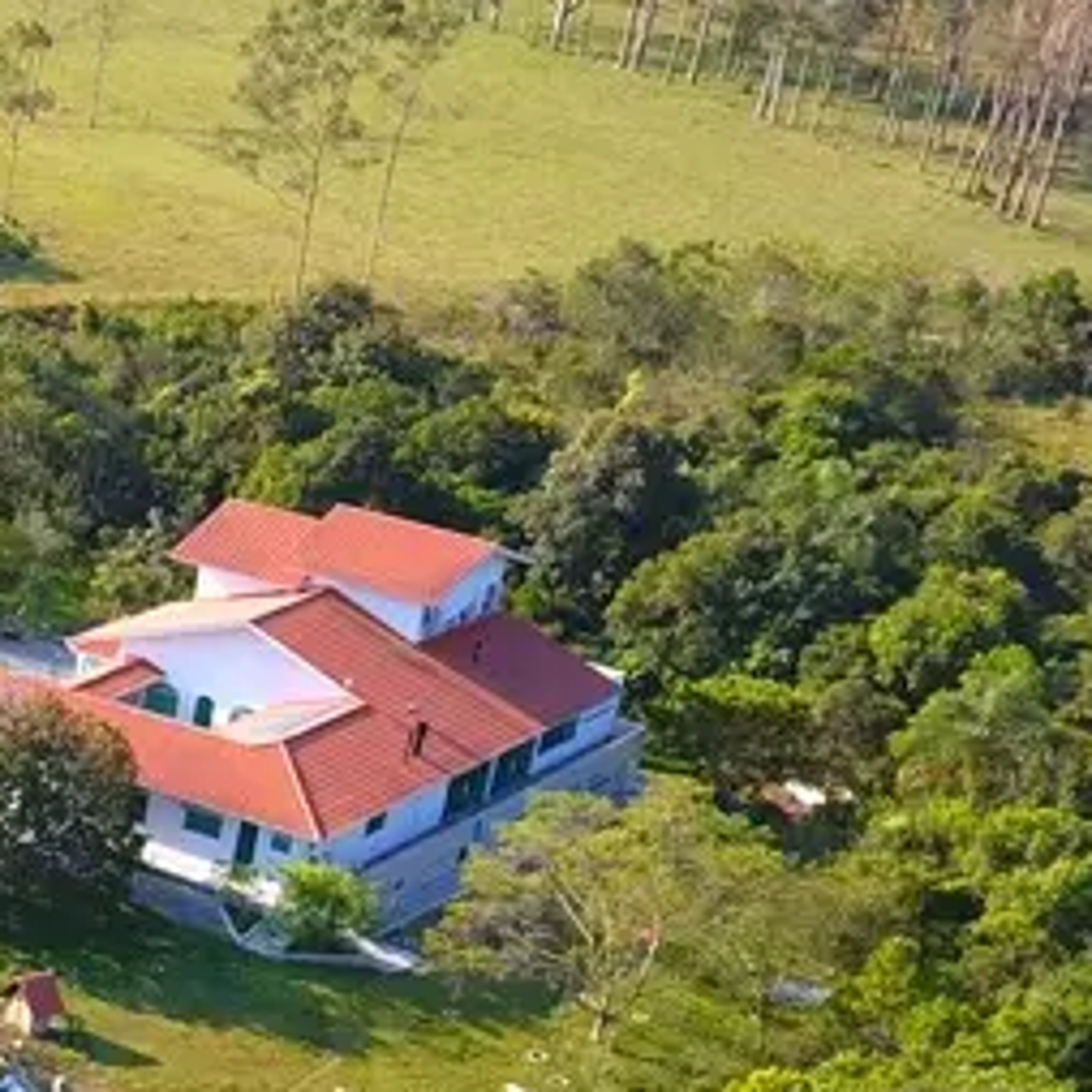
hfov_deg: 16.8
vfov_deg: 18.7
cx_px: -765
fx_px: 3176
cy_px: 1204
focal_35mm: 89
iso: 100
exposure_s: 1/260
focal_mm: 3.61
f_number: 2.8
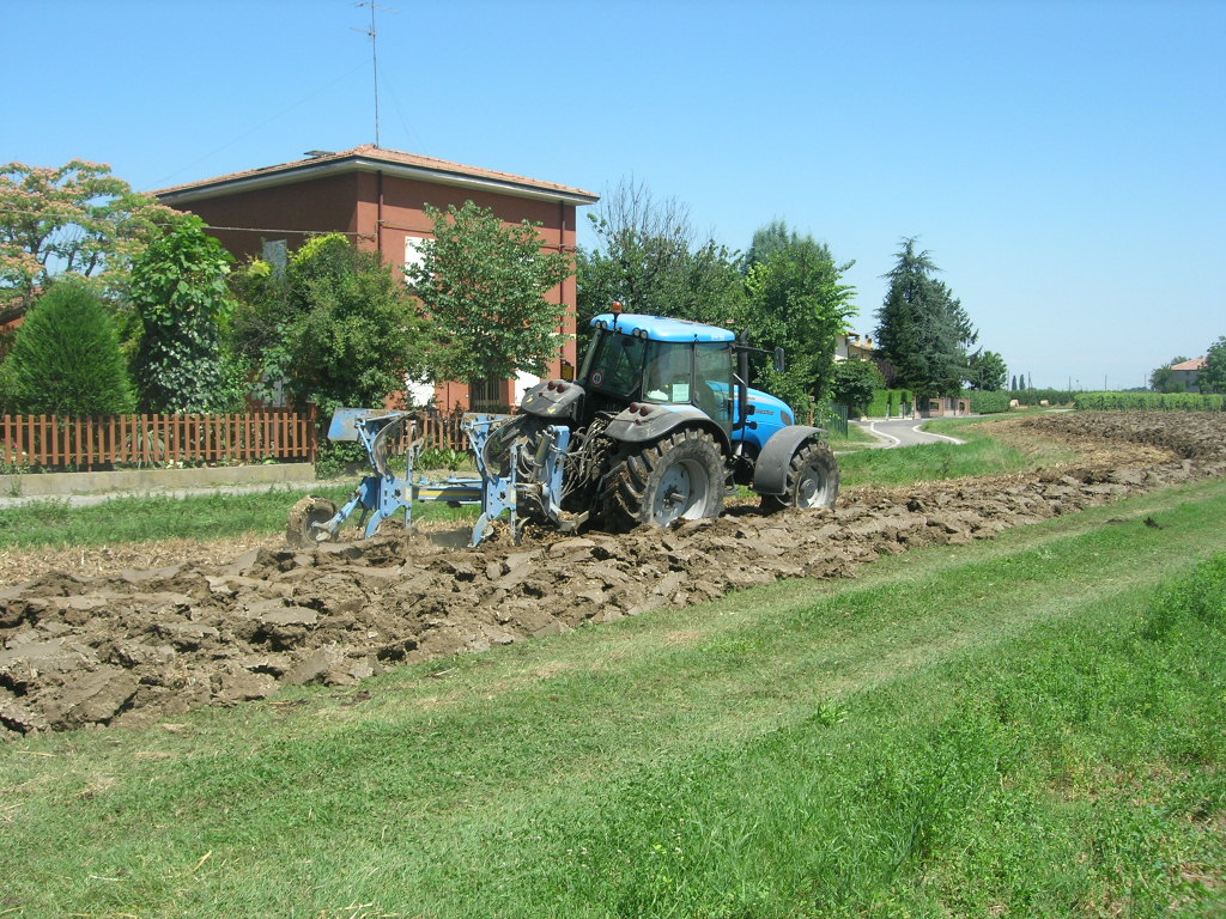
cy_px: 460
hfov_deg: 49.0
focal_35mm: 38
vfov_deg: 37.7
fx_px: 1346
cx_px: 613
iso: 64
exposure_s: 1/390
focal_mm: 7.8
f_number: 4.8
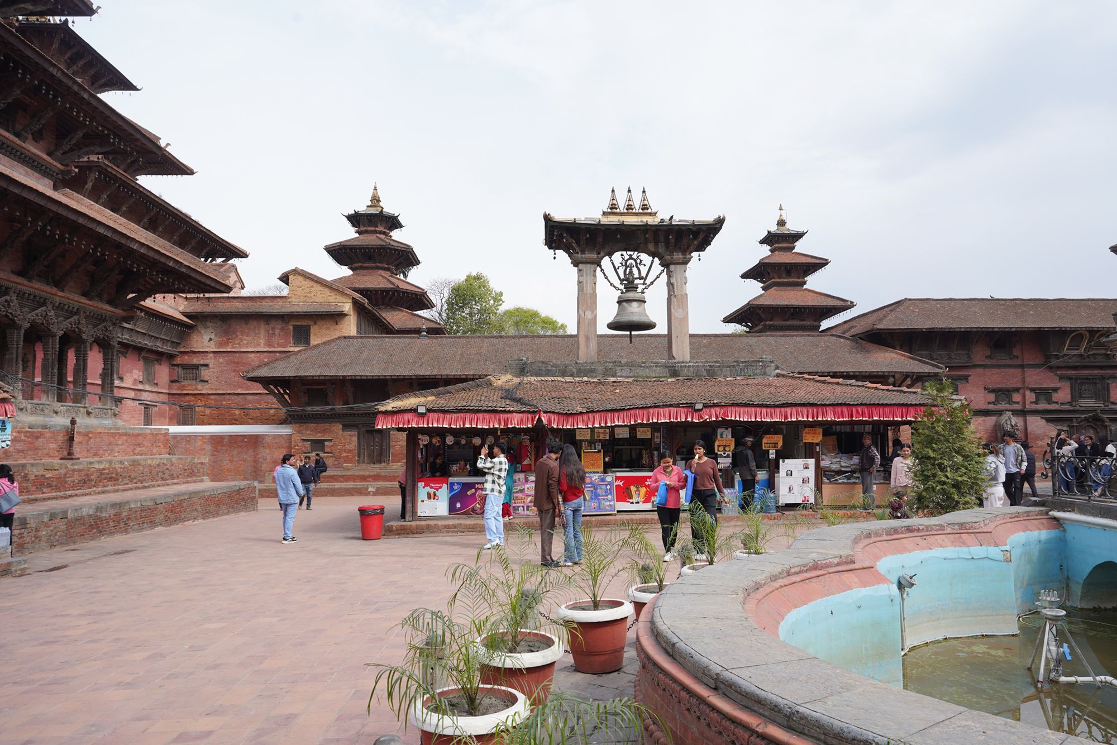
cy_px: 372
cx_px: 558
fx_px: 745
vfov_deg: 53.1
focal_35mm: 24
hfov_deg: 73.7
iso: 100
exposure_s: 1/100
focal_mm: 24
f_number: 10
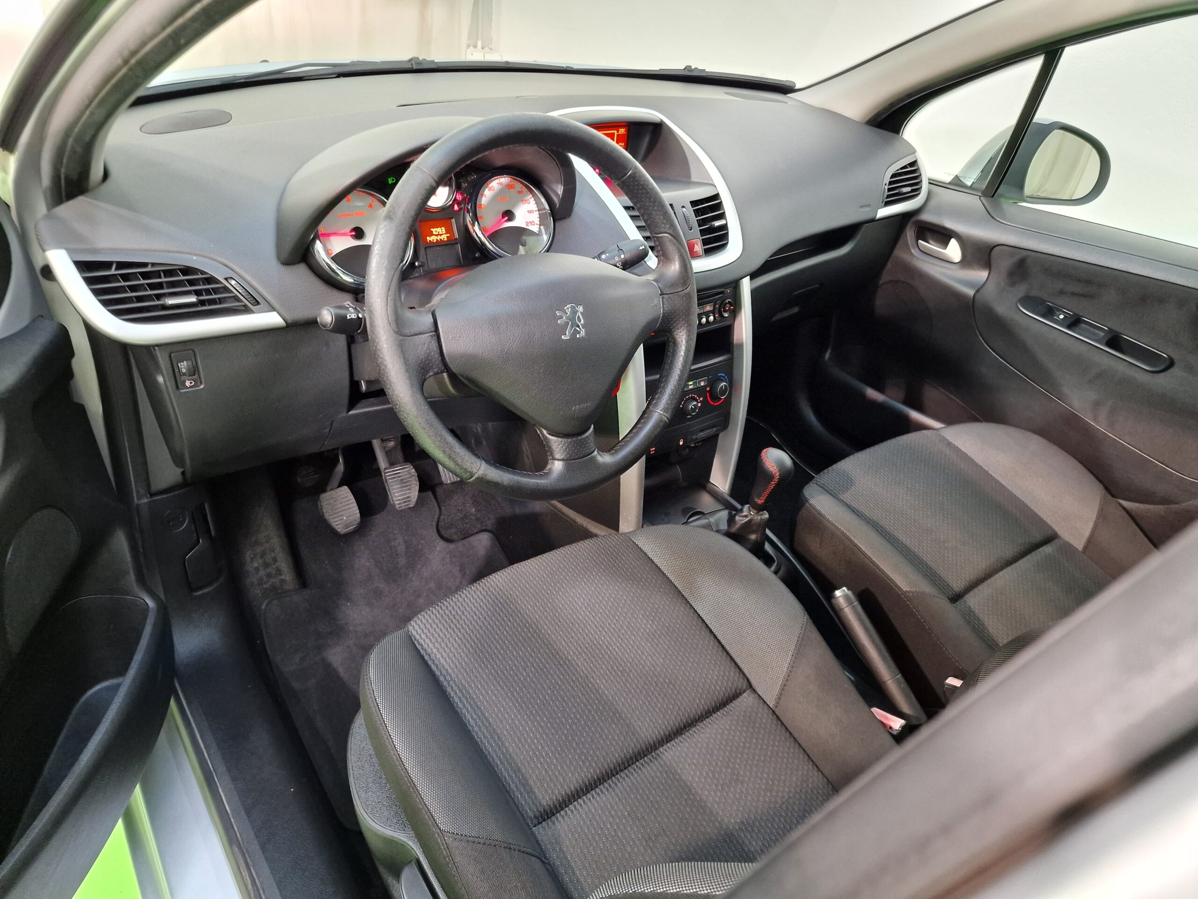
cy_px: 450
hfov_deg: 73.9
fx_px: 796
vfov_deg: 58.9
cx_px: 599
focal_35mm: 23
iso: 500
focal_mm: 6.4
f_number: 1.8
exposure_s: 1/33
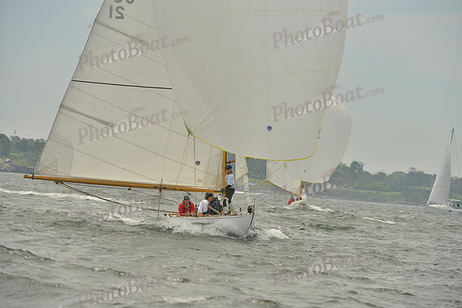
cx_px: 231
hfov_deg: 9.8
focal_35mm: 210
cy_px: 154
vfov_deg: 6.5
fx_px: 2696
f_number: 8
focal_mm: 210
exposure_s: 1/1250
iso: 280
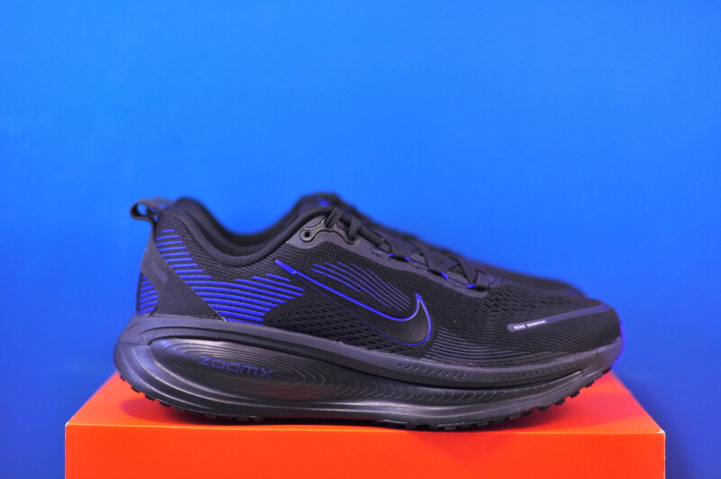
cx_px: 360
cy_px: 240
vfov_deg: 18.1
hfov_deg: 27.0
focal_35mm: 75
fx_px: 1500
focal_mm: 50
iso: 250
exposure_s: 1/320
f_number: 2
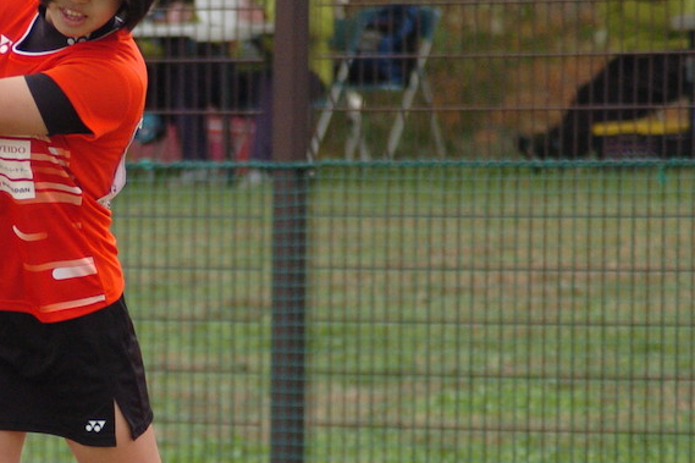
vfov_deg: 3.3
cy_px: 382
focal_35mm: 411
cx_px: 31
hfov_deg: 5.0
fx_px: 7932
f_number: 4.2
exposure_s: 1/1000
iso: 500
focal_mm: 130
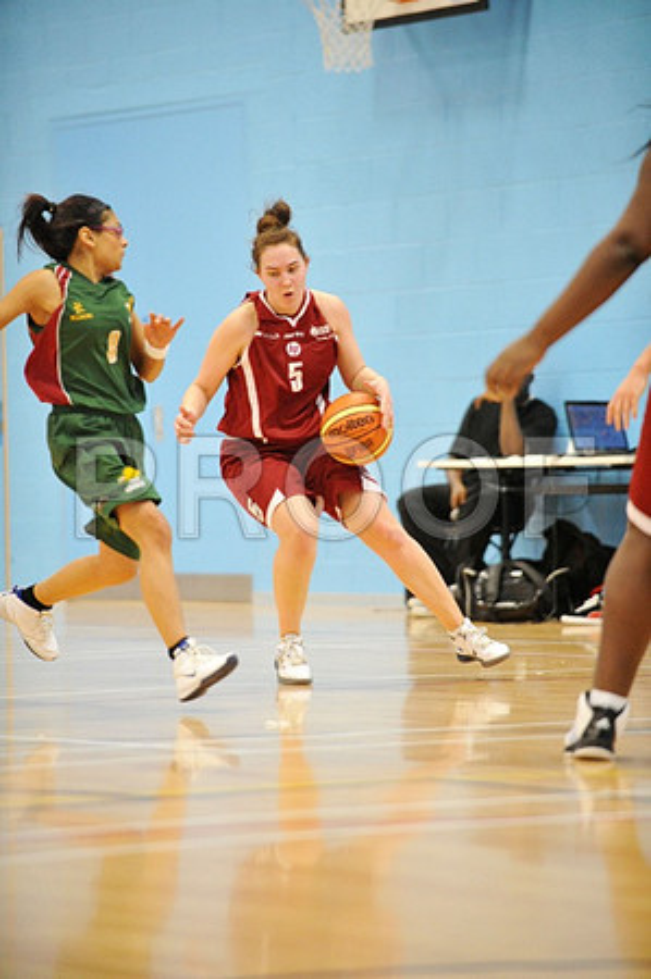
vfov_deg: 12.1
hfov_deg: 8.1
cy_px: 490
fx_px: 4622
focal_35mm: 170
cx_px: 326
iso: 8000
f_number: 2.8
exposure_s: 1/400
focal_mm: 170
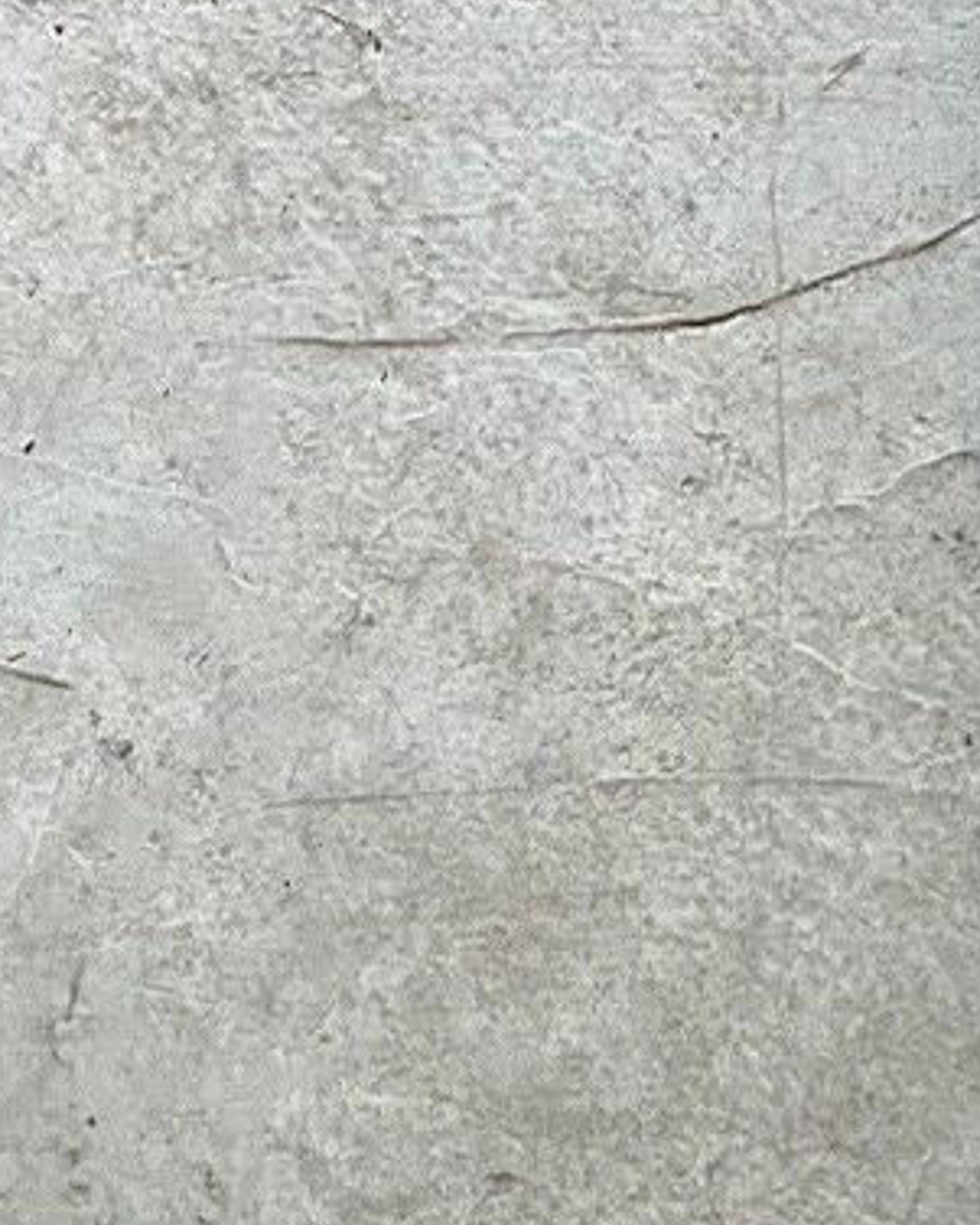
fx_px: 3262
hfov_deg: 16.7
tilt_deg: -77.0
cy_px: 362
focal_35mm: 90
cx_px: 1019
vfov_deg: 21.1
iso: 500
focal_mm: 4.25
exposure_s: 1/40
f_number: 1.8
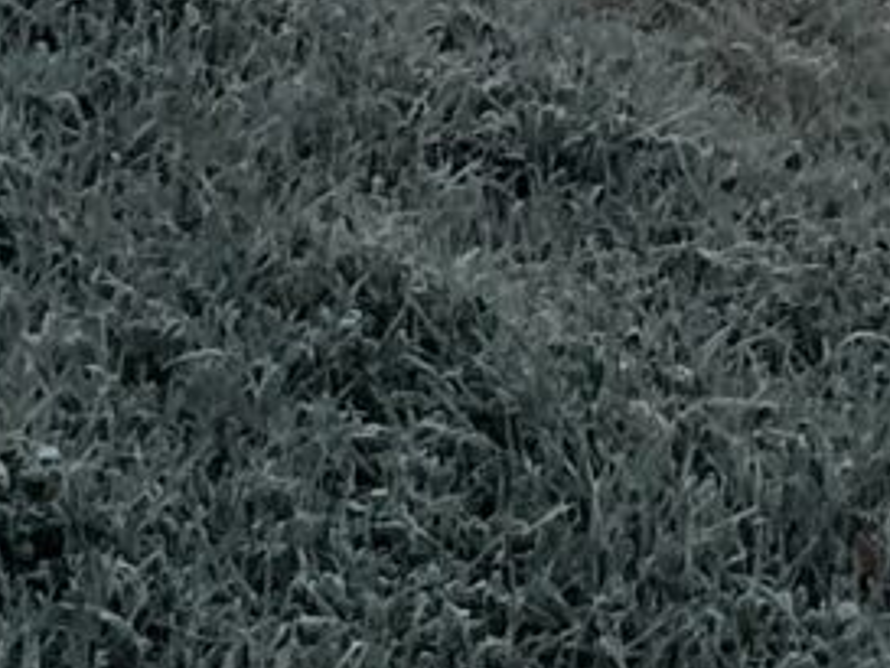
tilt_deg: +12.2
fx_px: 6276
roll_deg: -9.2
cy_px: -2574
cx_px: 59
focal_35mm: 244
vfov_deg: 5.0
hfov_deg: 8.1
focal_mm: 5.1
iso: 64
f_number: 1.6
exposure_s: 1/122
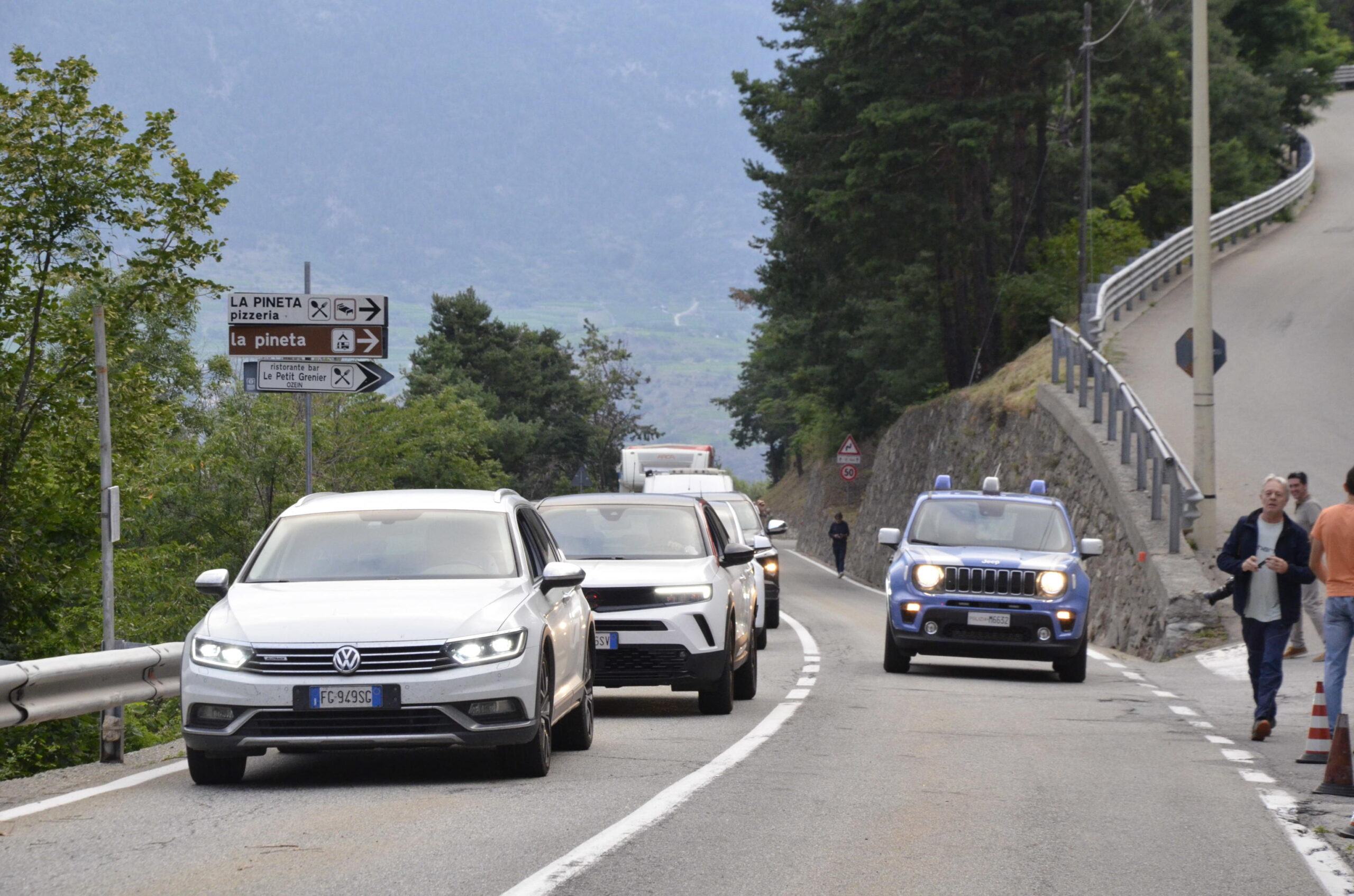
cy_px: 448
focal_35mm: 120
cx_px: 677
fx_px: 4504
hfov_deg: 17.1
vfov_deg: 11.4
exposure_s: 1/250
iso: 2000
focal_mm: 80
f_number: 9
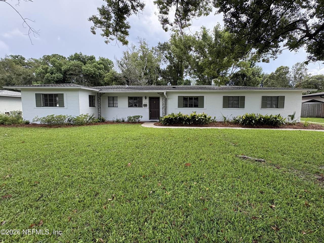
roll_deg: -0.3
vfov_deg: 85.7
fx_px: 131
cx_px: 162
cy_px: 122
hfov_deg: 102.1
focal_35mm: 14
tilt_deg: -4.6
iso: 64
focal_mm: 2.22
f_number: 2.2
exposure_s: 1/448
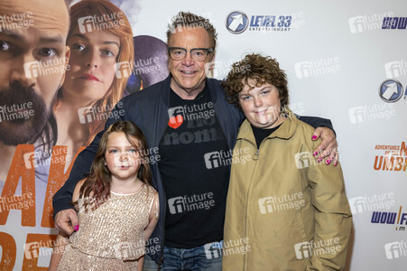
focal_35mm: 32
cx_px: 204
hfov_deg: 58.8
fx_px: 362
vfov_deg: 41.1
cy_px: 136
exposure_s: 1/200
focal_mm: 32
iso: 800
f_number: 5.6
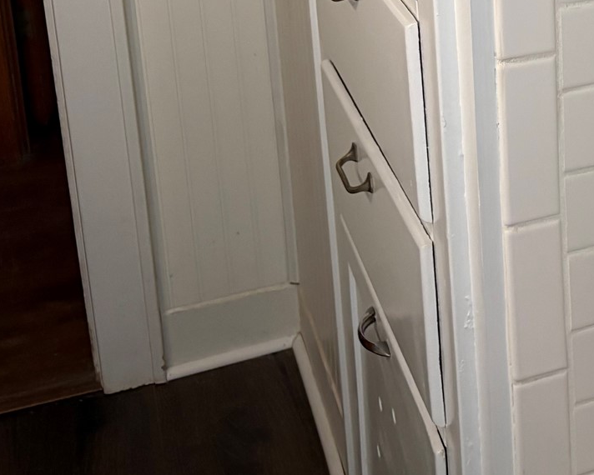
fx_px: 1284
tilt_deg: -13.8
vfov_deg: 19.7
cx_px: 818
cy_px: -100
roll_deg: -0.7
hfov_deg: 22.6
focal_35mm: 73
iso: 250
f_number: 1.6
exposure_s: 1/60
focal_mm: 5.96
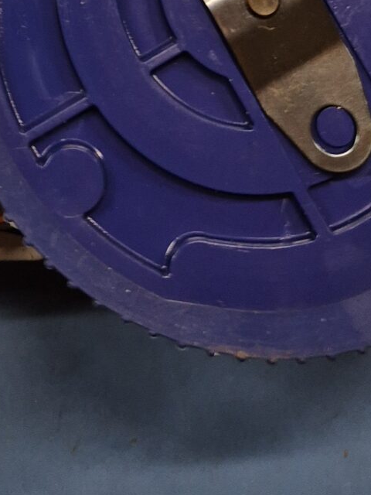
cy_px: -467
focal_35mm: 92
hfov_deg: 15.6
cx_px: -32
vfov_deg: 16.6
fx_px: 1315
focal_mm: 5.4
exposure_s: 1/120
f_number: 1.8
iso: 160
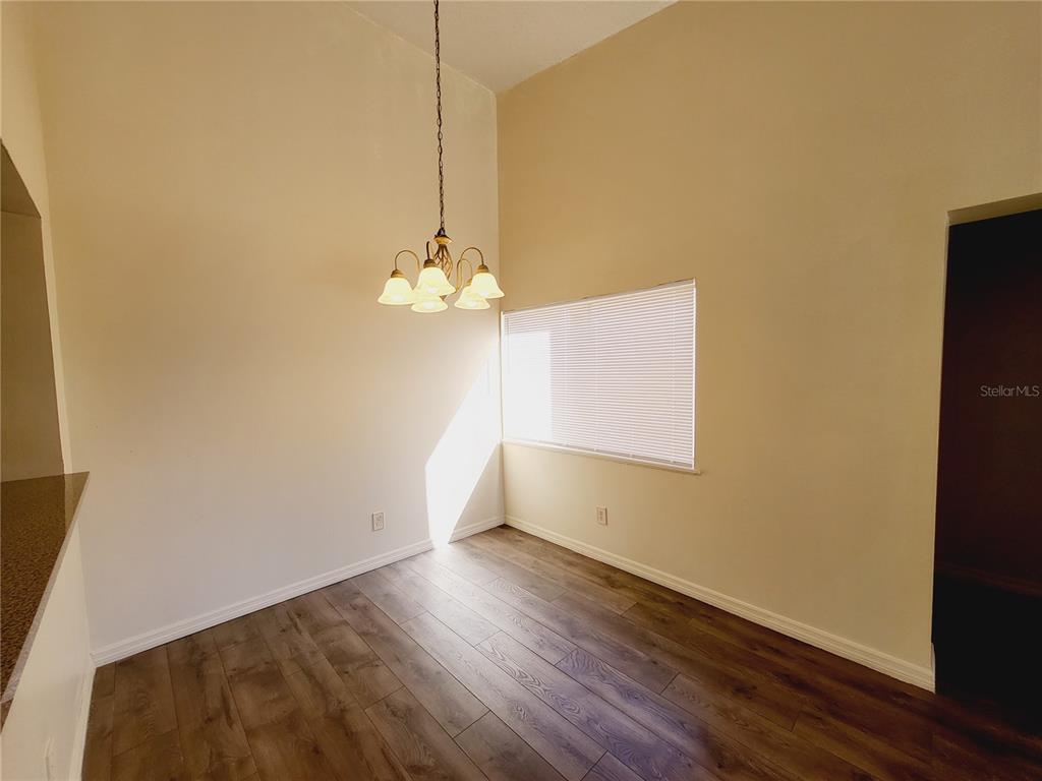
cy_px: 390
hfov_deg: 106.2
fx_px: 391
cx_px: 521
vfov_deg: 89.9
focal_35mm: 13
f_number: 2.2
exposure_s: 1/120
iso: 32
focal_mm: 1.74
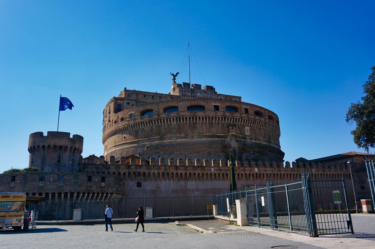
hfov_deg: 64.6
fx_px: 297
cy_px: 124
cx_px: 188
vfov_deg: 45.6
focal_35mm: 28
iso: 100
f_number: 4
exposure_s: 1/1250
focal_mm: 19
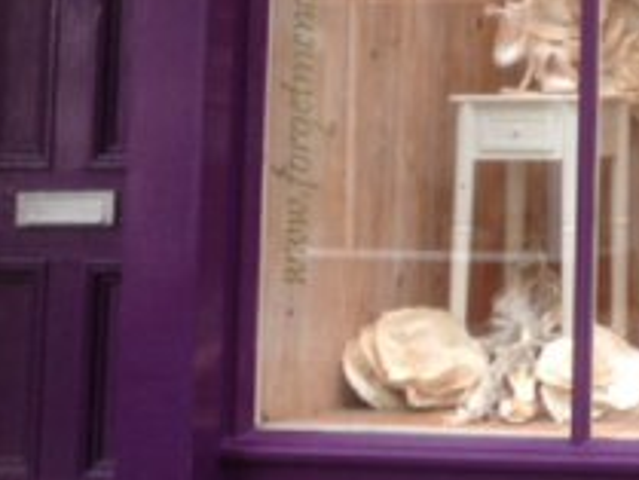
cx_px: 954
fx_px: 1976
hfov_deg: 16.7
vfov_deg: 13.4
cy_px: -128
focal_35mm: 107
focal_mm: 4.28
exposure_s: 1/40
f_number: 2.4
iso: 50
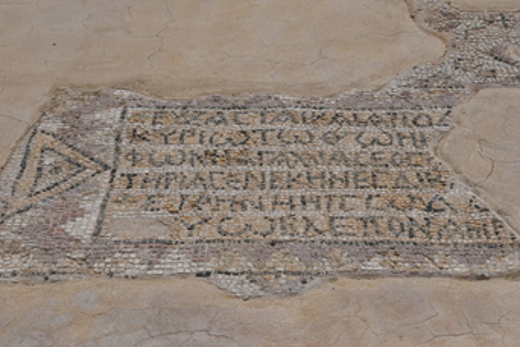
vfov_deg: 16.1
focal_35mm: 85
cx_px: 265
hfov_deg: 23.9
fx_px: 1228
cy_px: 191
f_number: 10
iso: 250
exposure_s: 1/2500
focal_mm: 44
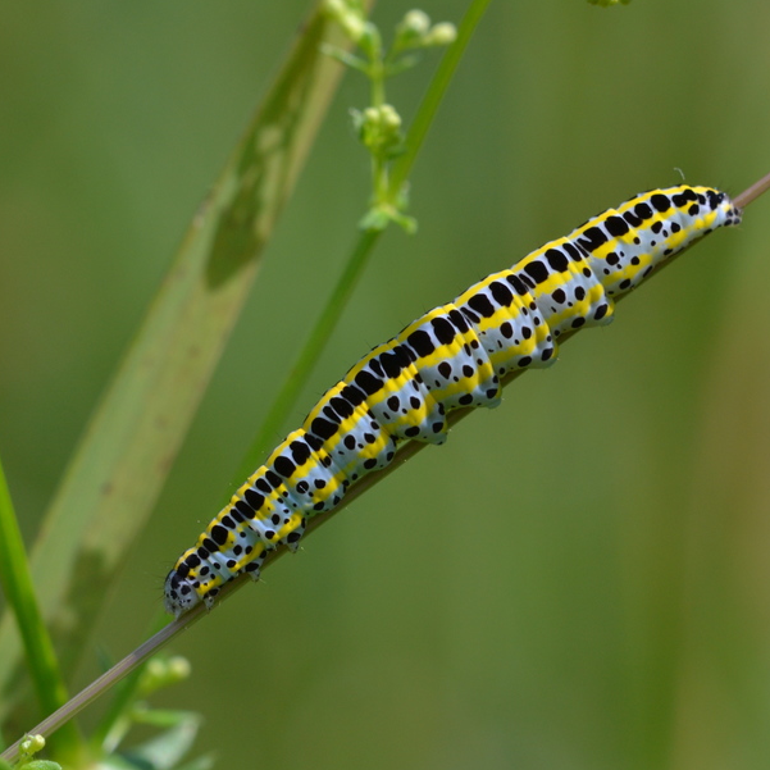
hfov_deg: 4.7
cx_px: 460
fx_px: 9480
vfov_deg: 4.7
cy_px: 382
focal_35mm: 377
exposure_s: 1/250
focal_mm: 185
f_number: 8
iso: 320
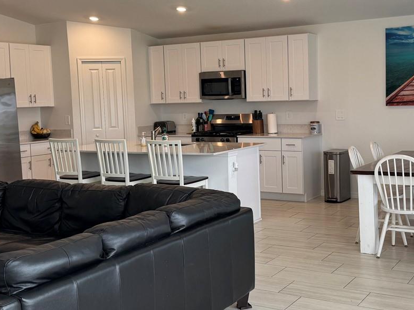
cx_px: 238
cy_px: 129
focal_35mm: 49
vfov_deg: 29.6
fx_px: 586
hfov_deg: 38.8
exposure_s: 1/120
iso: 50
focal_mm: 6.76
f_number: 1.78
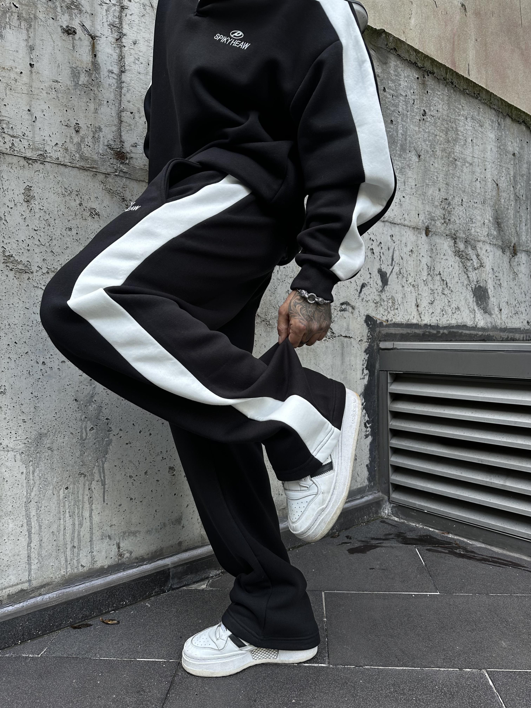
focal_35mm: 24
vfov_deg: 71.6
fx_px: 491
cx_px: 266
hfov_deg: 56.8
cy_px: 354
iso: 100
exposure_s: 1/121
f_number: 1.78
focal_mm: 6.86
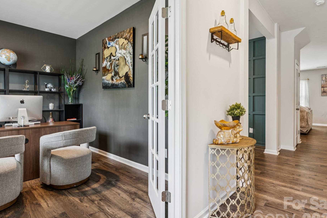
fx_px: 178
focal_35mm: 20
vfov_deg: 63.1
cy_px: 110
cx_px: 158
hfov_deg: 85.2
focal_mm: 17.5
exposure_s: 1/1.67
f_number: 13
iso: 200
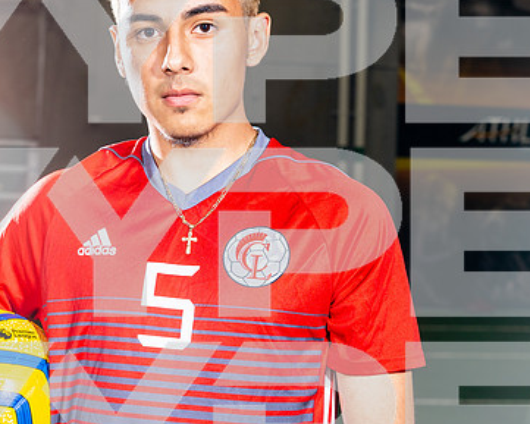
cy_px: 233
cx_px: 142
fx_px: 1349
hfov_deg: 22.0
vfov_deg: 17.9
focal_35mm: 86
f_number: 5.6
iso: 100
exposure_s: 1/125
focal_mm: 49
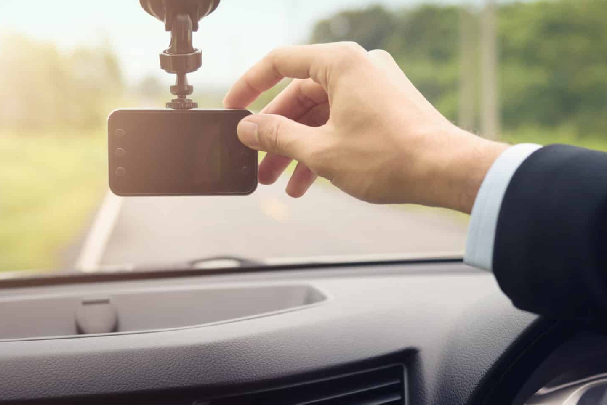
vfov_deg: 19.2
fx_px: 1198
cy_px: 218
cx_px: 373
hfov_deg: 28.4
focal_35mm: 71
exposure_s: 1/100
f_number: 4
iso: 200
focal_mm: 50
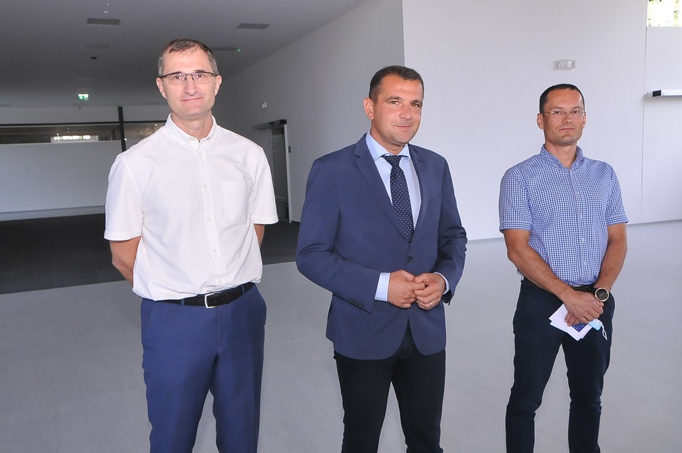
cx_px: 341
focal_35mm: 33
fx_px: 624
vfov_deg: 39.9
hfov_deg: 57.3
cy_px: 226
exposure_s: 1/60
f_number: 7.1
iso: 800
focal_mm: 22
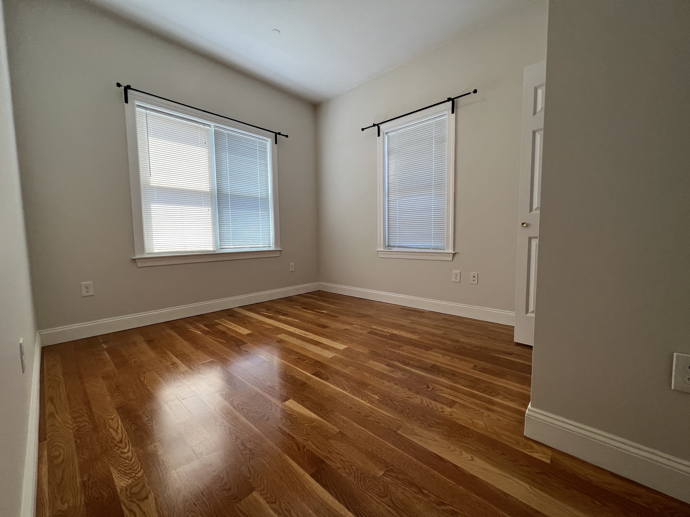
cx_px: 345
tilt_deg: -5.5
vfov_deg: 89.9
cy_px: 258
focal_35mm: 13
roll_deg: +0.8
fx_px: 259
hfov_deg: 106.2
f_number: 1.8
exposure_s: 1/120
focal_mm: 1.57
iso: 80
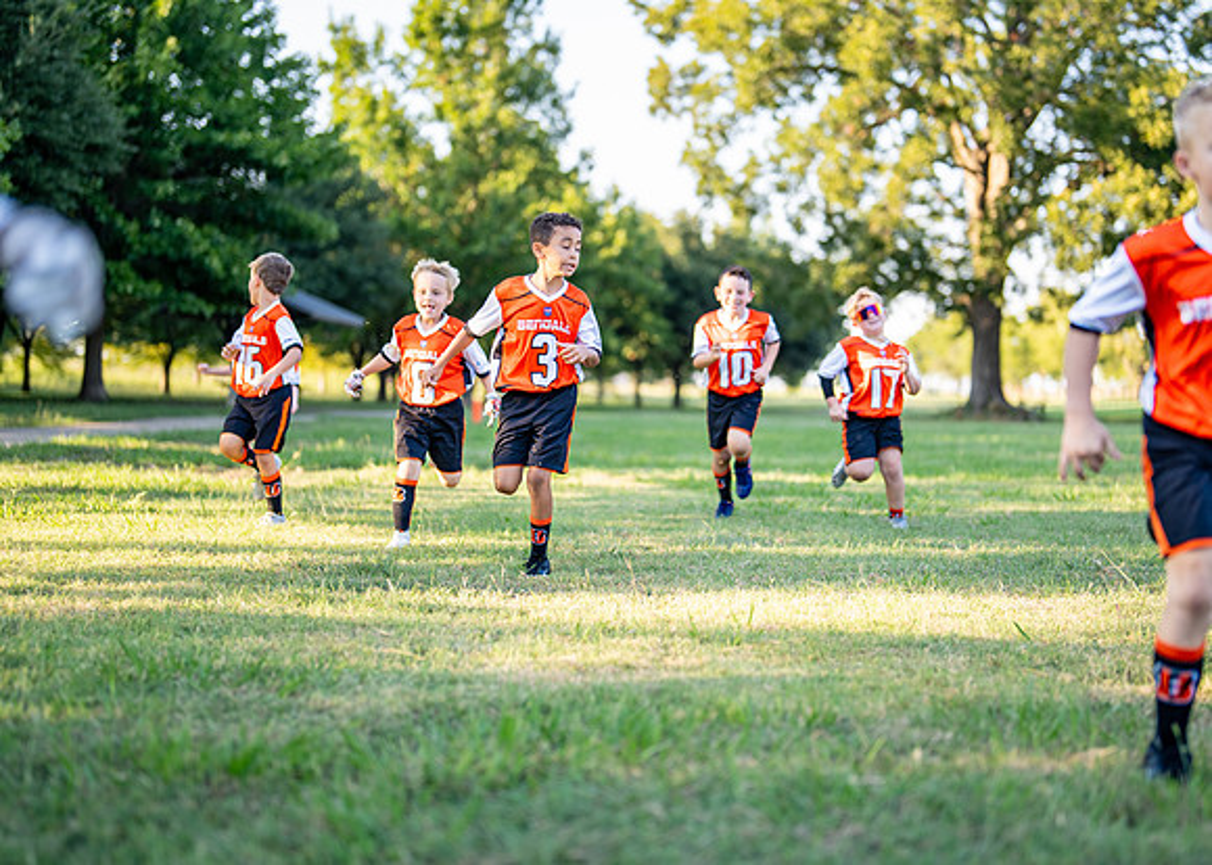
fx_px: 2130
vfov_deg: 23.0
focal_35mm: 62
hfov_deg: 31.8
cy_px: 382
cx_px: 648
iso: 160
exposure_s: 1/1250
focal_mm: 50
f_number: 1.2
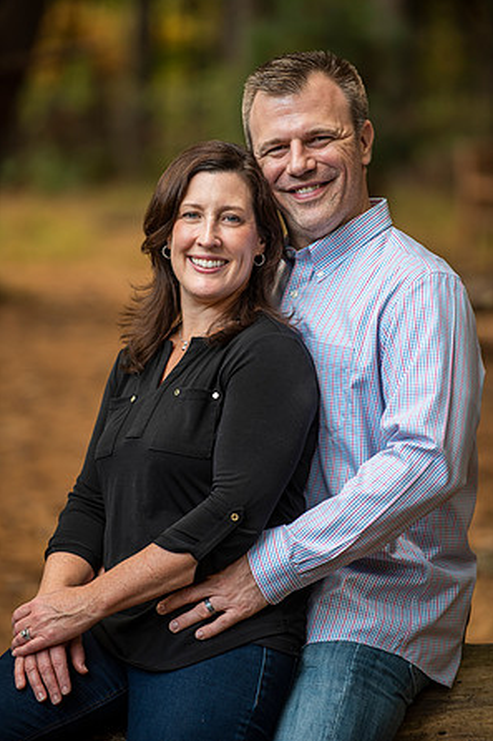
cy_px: 369
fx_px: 4152
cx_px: 247
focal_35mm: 202
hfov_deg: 6.8
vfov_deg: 10.2
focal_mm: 200
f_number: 3.5
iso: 250
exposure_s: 1/80
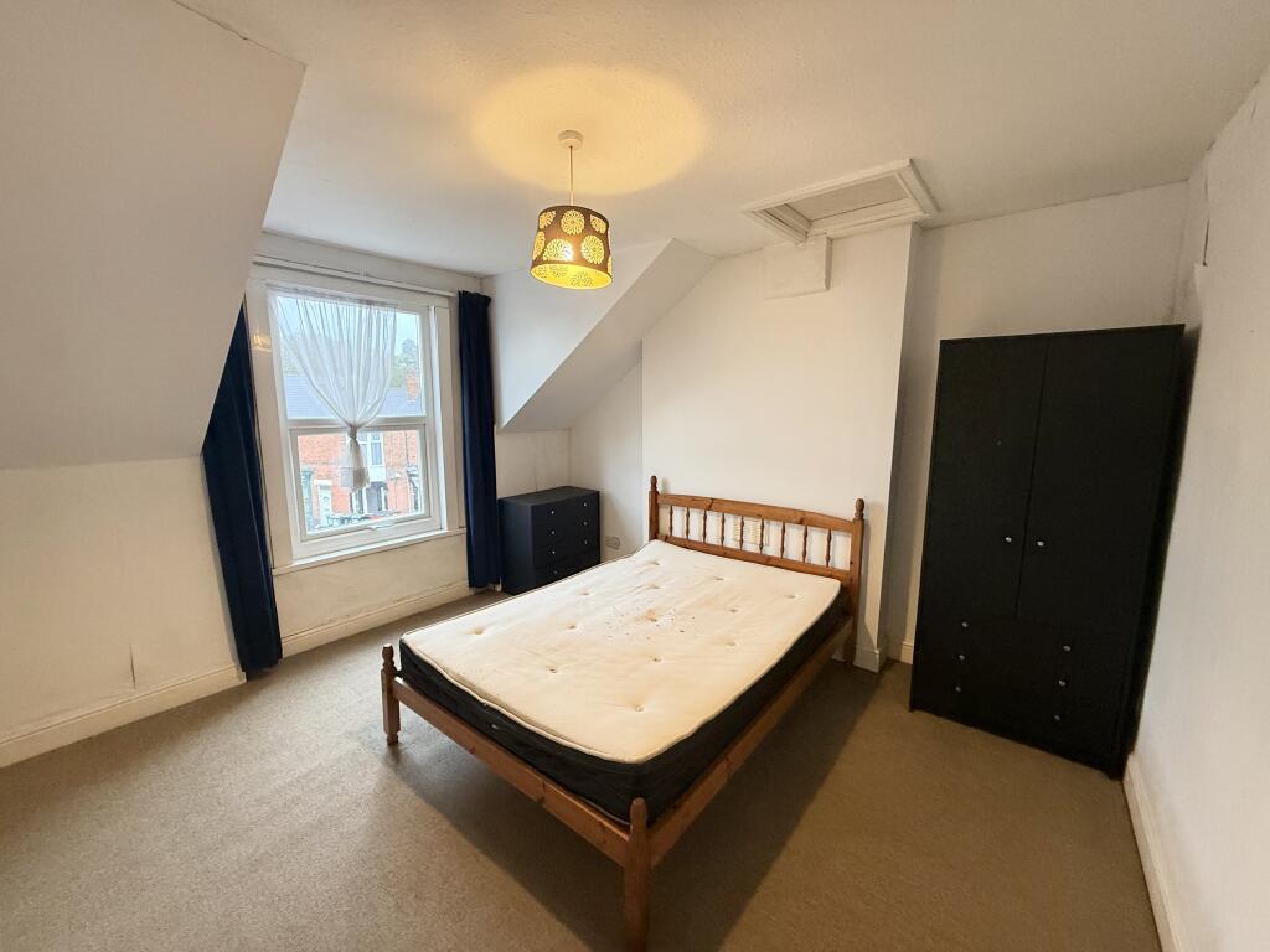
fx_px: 514
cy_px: 476
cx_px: 635
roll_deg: -0.4
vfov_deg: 85.7
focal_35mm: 14
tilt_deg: -8.5
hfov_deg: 102.1
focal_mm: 2.22
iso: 400
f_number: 2.2
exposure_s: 1/50
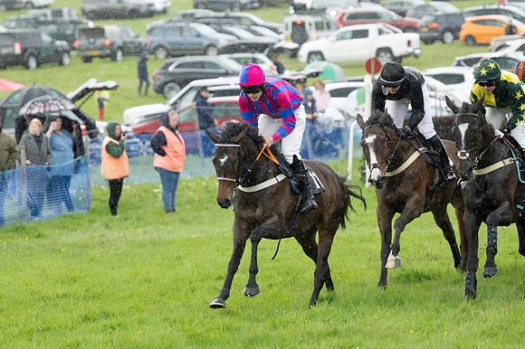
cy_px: 174
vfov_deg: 5.1
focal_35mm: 270
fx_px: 3935
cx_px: 262
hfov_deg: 7.6
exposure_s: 1/640
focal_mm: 180
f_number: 4
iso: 2000
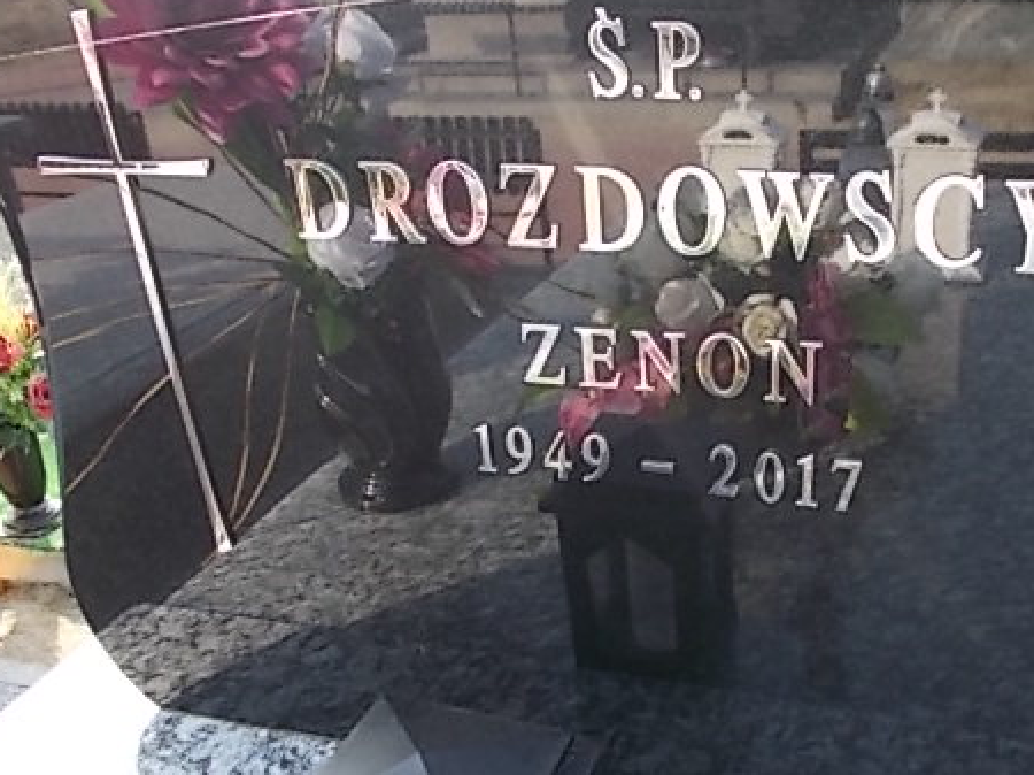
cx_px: 669
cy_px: 428
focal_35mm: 37
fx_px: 1105
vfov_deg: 38.6
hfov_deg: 49.5
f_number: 3.2
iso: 80
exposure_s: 1/160
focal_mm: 4.6
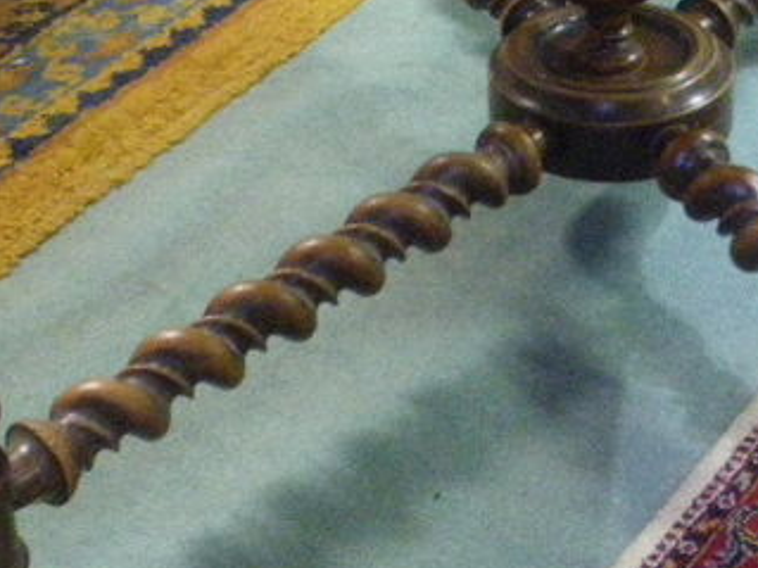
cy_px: -64
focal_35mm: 113
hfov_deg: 17.4
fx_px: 2473
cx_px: 461
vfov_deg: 12.8
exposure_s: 1/13
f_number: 3.5
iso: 800
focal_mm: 6.3
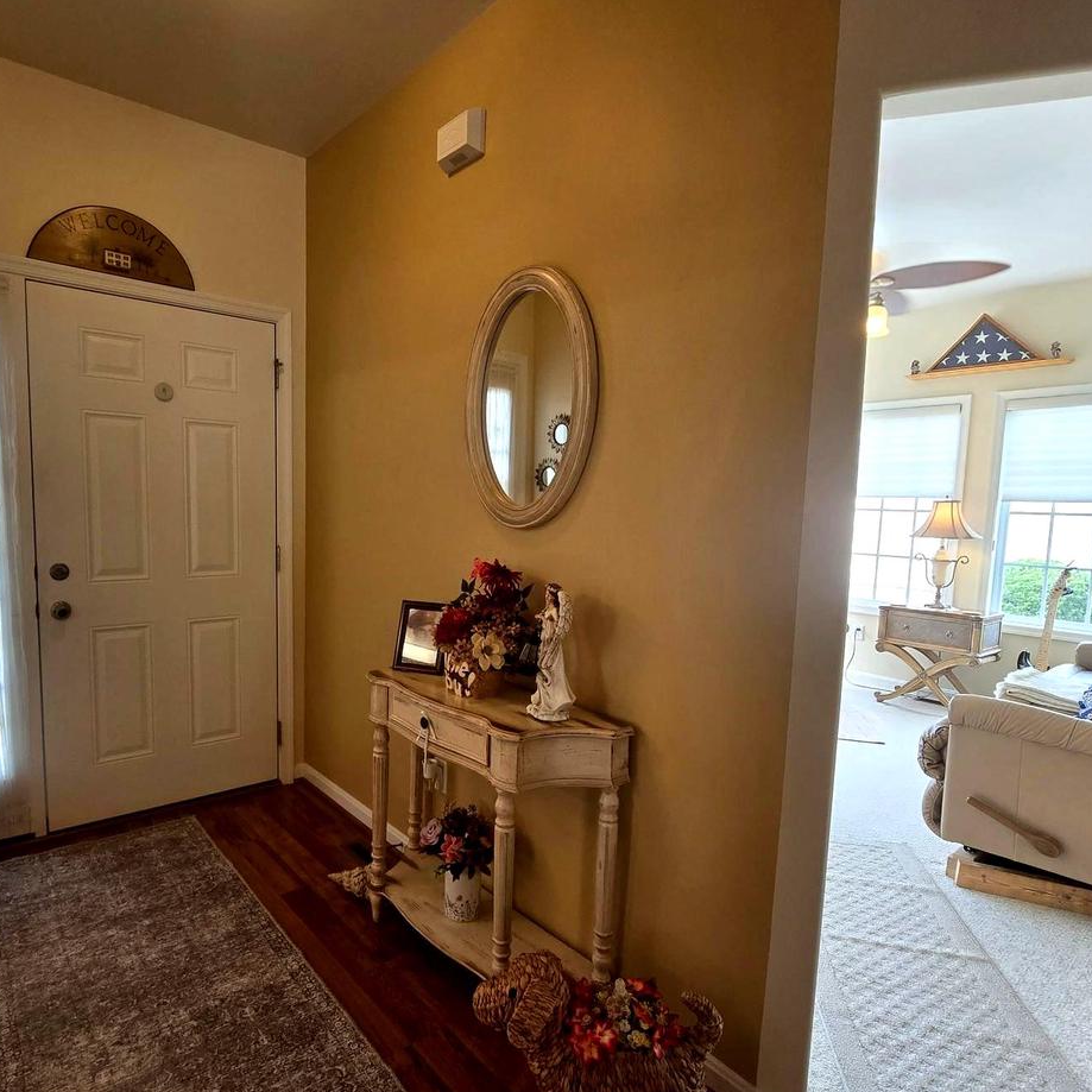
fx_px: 642
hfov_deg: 80.4
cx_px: 478
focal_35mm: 18
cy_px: 583
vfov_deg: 80.6
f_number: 2.2
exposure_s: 1/60
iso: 125
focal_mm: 2.2
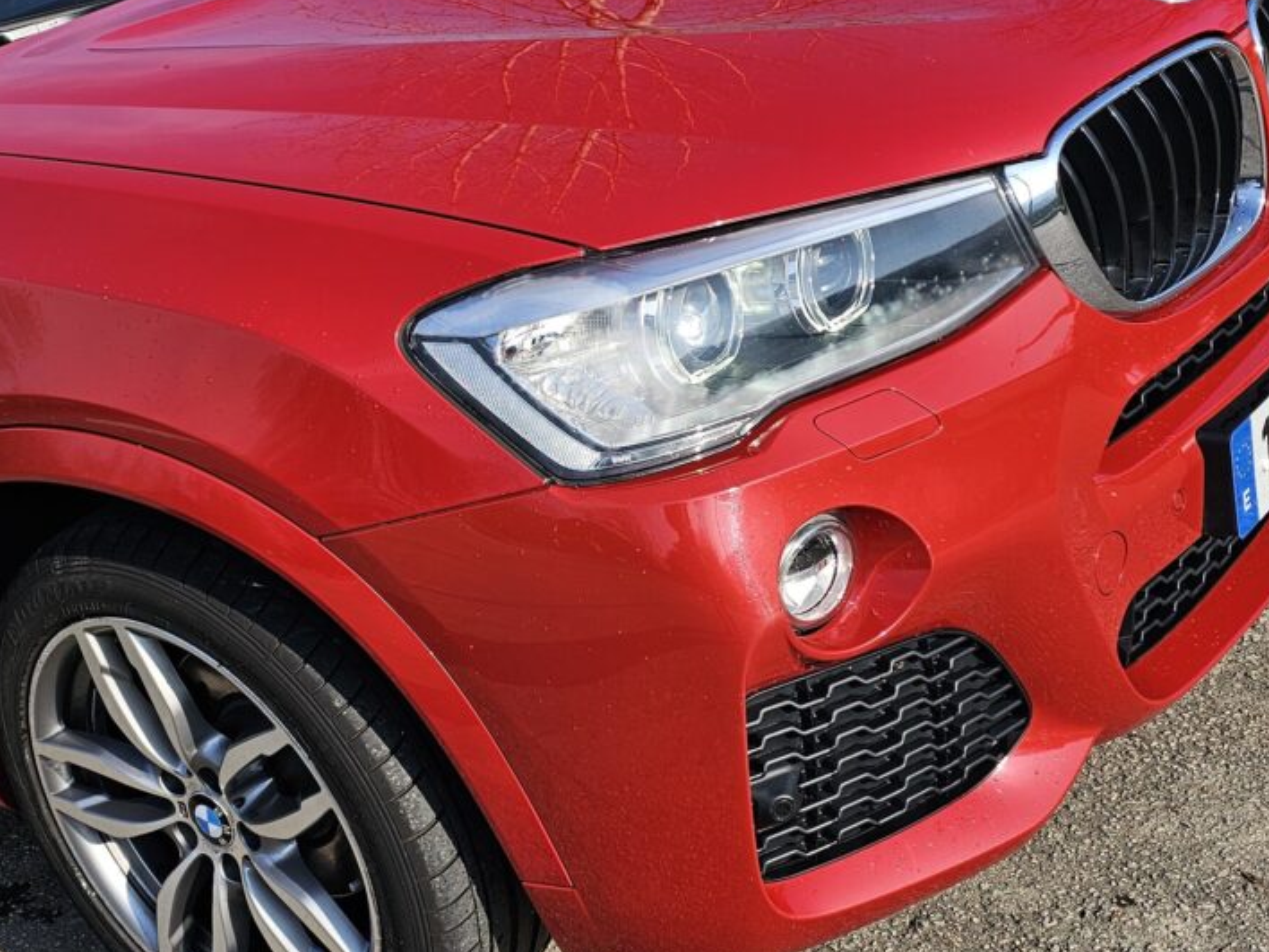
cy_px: 473
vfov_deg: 28.0
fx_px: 1906
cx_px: 330
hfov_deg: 36.0
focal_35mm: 52
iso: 10
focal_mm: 6.3
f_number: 1.7
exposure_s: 1/556
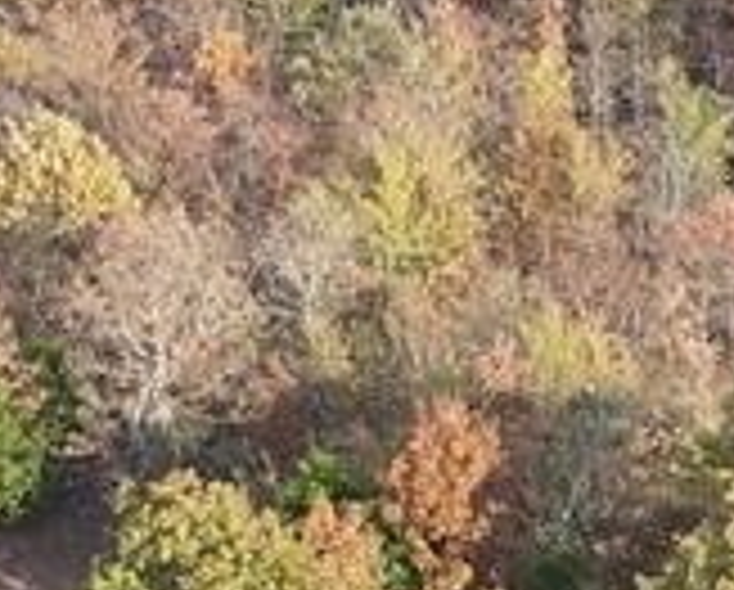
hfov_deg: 12.9
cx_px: 716
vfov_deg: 10.4
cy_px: 698
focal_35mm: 147
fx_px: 3199
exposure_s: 1/160
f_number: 2.8
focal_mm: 4.5
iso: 100
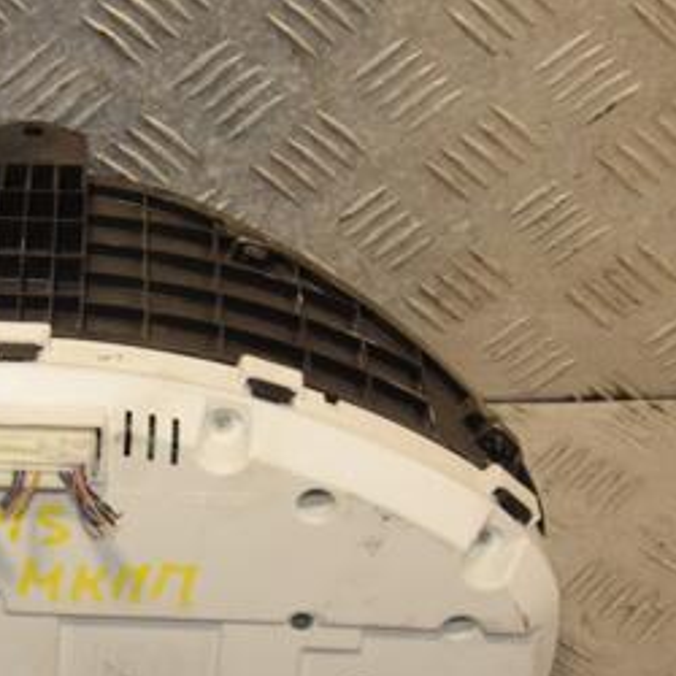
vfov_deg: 16.7
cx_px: 0
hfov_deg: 16.4
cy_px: 406
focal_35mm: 104
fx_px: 2298
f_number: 7.1
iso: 800
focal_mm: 34
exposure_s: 1/200
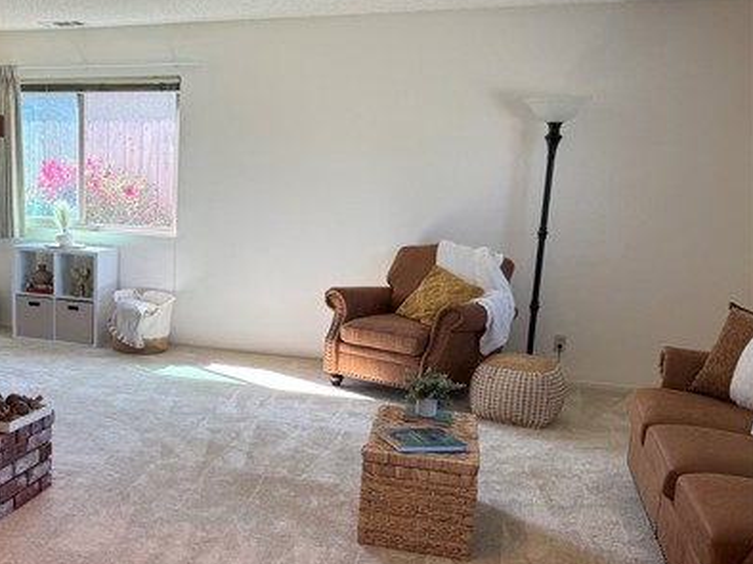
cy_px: 350
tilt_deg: -12.1
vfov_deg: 36.6
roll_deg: -0.7
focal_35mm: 39
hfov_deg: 45.4
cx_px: 147
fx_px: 848
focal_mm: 6.76
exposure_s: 1/150
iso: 80
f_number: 1.78
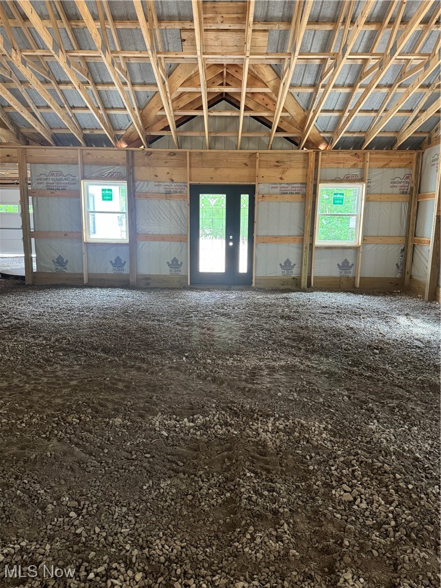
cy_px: 294
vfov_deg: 71.6
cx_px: 220
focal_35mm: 24
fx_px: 408
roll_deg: -0.1
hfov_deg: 56.8
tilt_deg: -9.5
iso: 500
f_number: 1.78
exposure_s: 1/60
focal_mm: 6.76
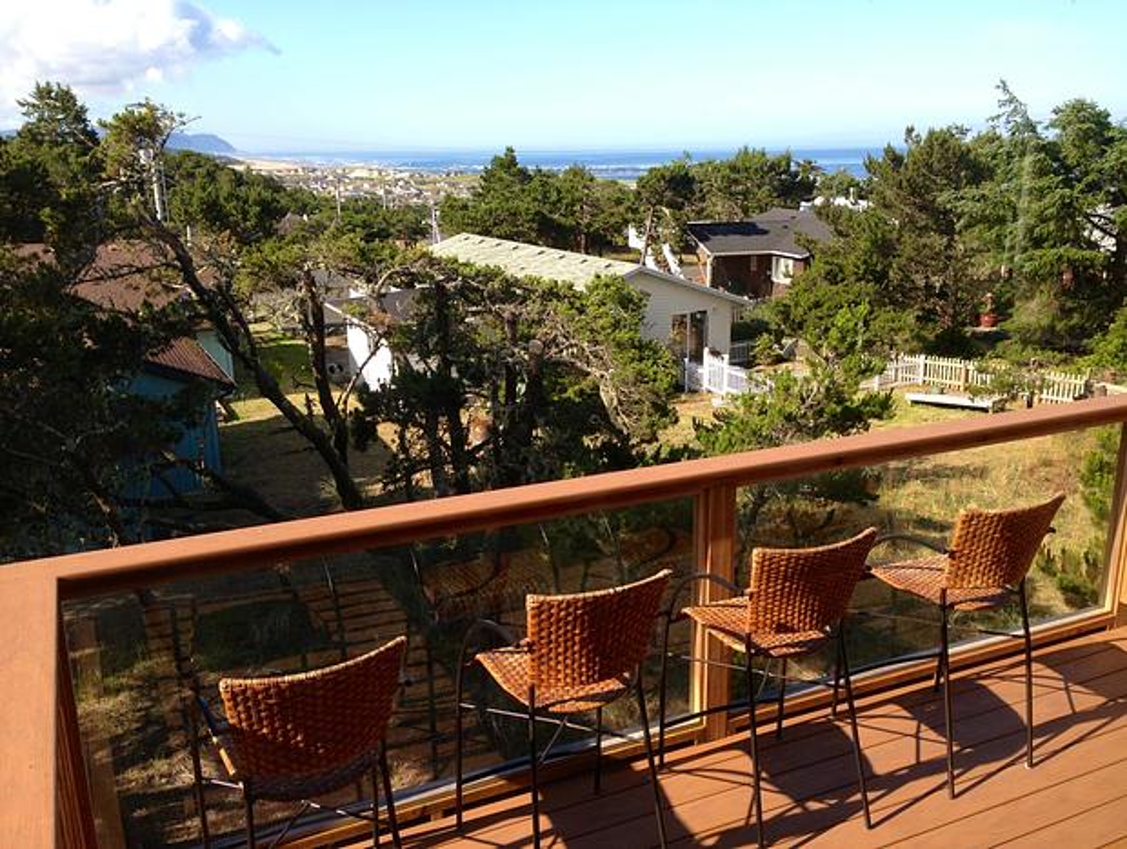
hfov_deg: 55.3
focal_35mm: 33
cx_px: 564
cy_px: 424
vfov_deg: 43.1
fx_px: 1076
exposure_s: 1/471
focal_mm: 4.13
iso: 50
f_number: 2.4
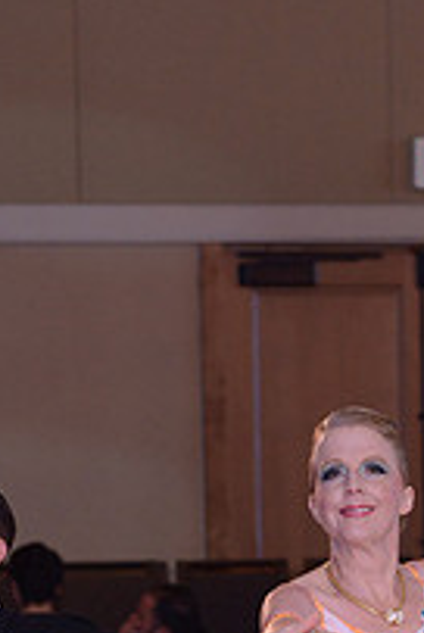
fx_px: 5123
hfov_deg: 4.7
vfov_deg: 7.0
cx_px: 220
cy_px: 839
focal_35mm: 291
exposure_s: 1/250
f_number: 5
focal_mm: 102
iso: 1600
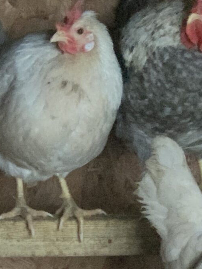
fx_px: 1533
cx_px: 113
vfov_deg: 10.0
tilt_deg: -6.5
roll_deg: +0.4
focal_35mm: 197
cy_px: 150
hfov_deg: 7.5
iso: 1000
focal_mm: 6
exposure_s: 1/30
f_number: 2.4
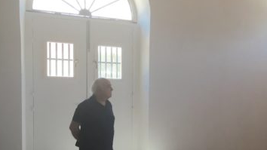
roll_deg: -1.2
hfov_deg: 35.0
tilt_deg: -4.9
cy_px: 118
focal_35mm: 58
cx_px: 210
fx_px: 411
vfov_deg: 20.5
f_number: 2.2
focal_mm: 4.15
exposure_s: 1/33
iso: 25
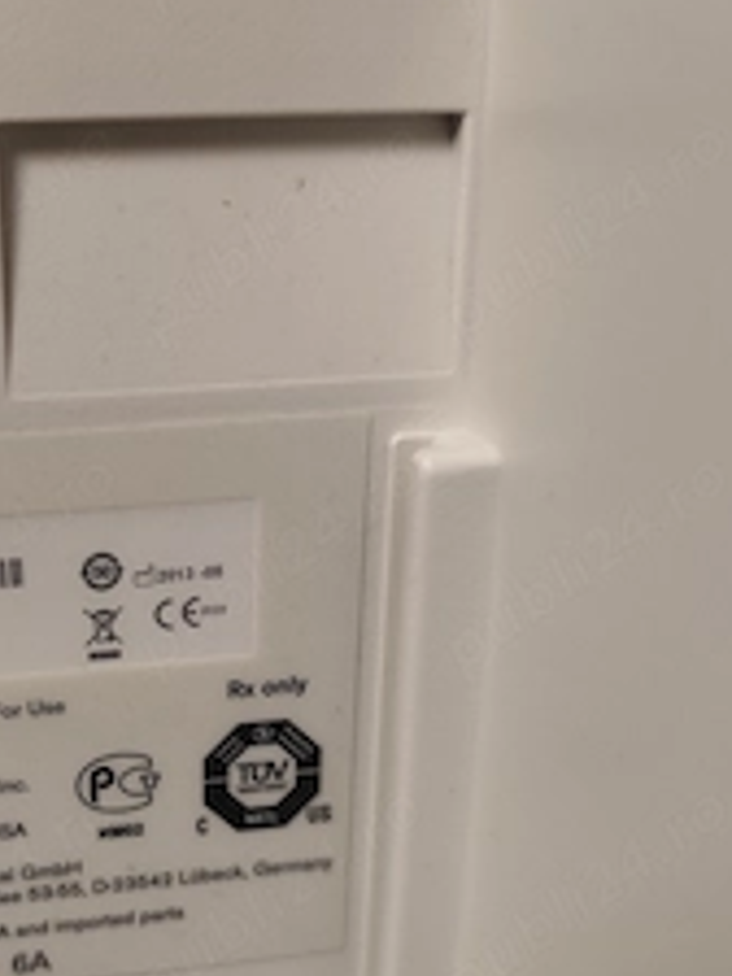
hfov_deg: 33.9
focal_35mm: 41
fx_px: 1156
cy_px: 636
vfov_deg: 45.2
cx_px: 126
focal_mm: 6.14
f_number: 1.65
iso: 1000
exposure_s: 1/50
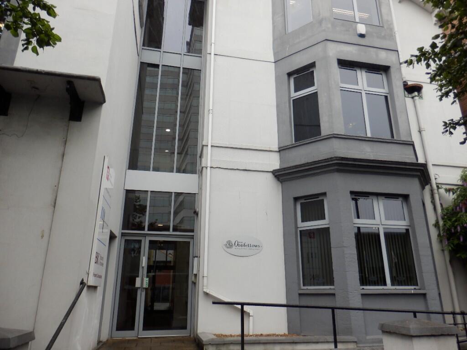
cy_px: 175
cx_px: 234
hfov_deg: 69.4
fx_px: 337
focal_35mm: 25
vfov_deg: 54.9
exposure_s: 1/160
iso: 80
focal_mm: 4.5
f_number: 3
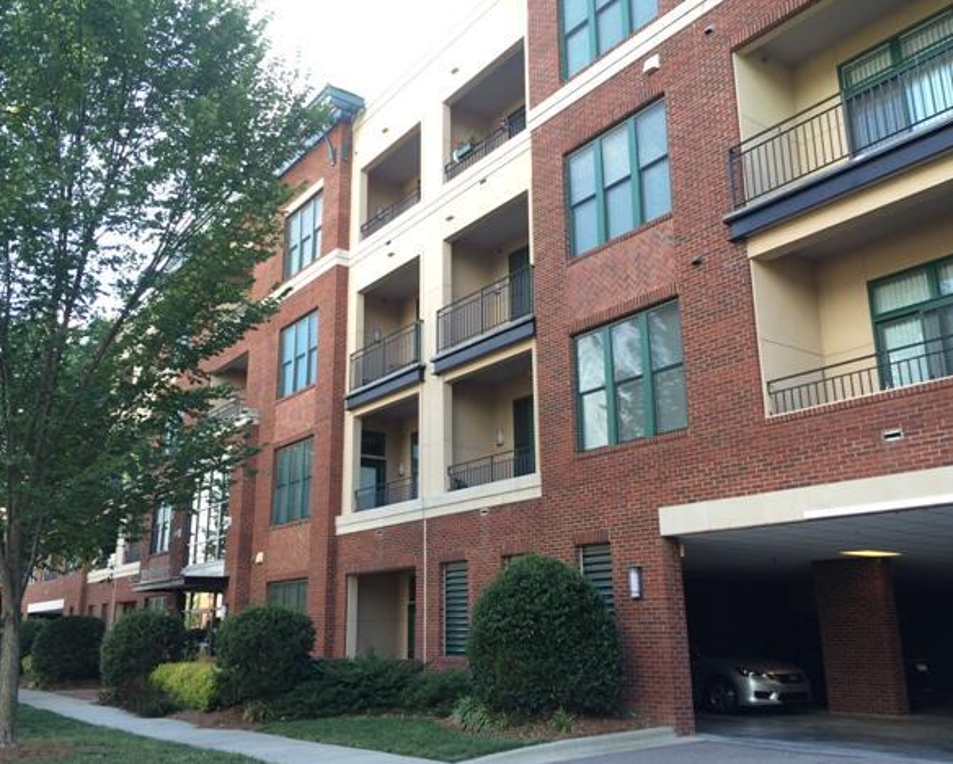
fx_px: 875
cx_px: 452
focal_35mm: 31
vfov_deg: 47.2
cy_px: 387
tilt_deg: +12.2
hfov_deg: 57.1
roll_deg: -1.7
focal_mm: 4.15
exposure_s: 1/120
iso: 32
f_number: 2.2
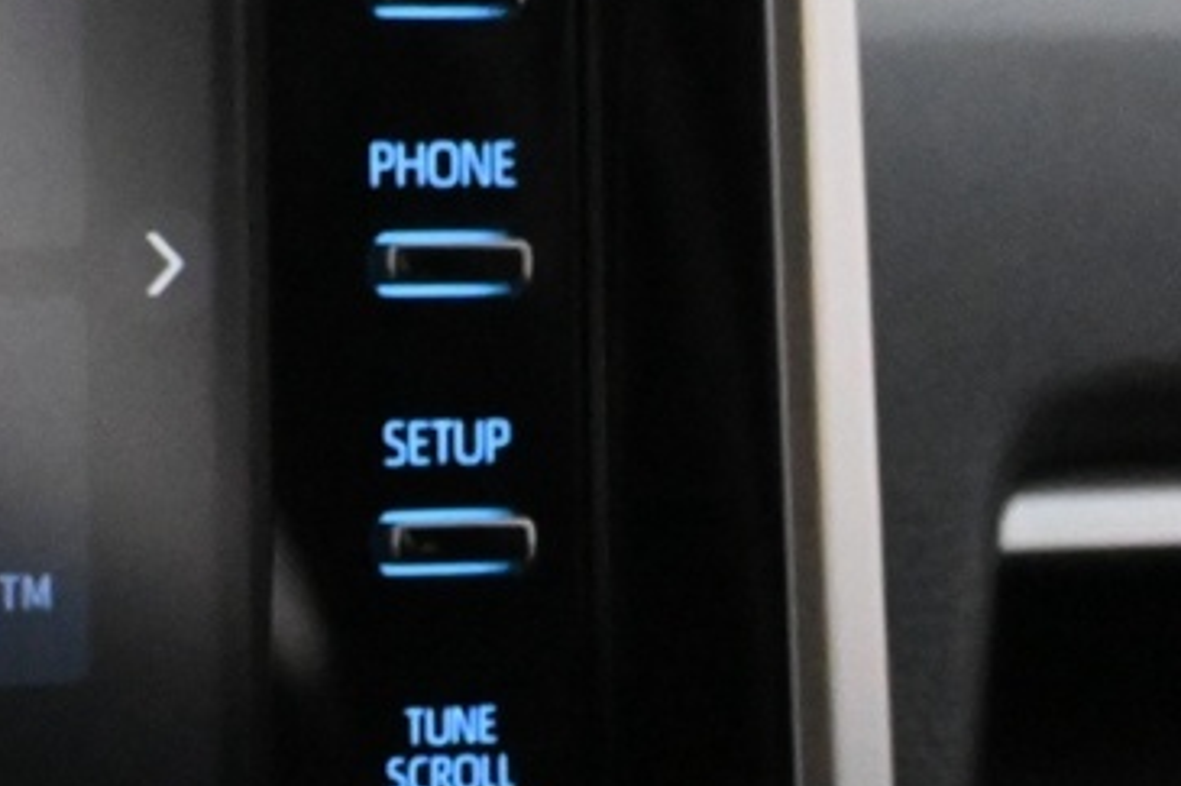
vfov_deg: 8.4
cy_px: 301
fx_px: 5356
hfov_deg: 11.5
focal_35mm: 163
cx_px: -1065
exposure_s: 1/80
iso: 6400
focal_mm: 24.5
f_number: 4.5
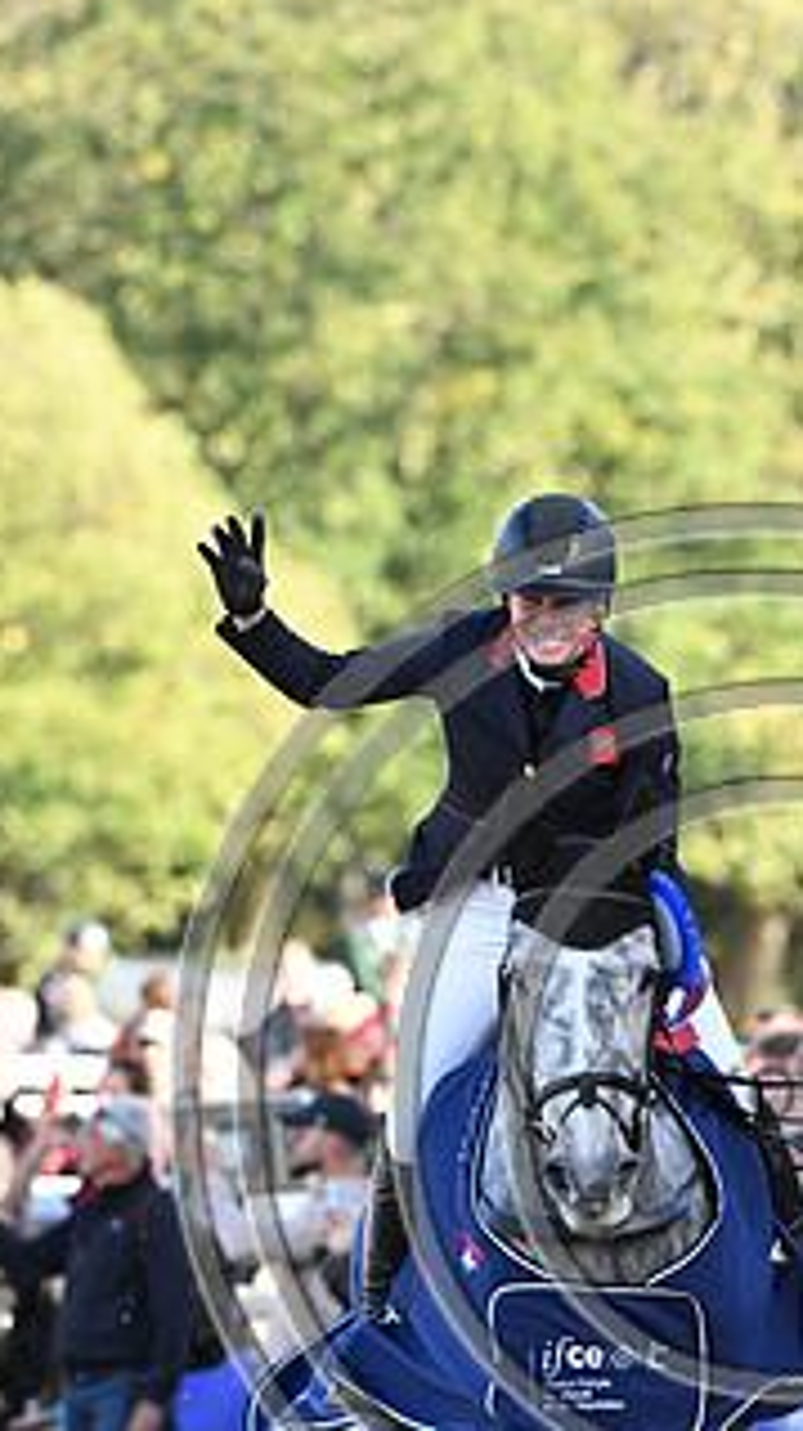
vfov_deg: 4.4
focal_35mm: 496
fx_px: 18810
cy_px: 1014
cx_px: 693
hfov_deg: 2.4
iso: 1800
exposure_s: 1/800
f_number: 5.6
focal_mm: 260
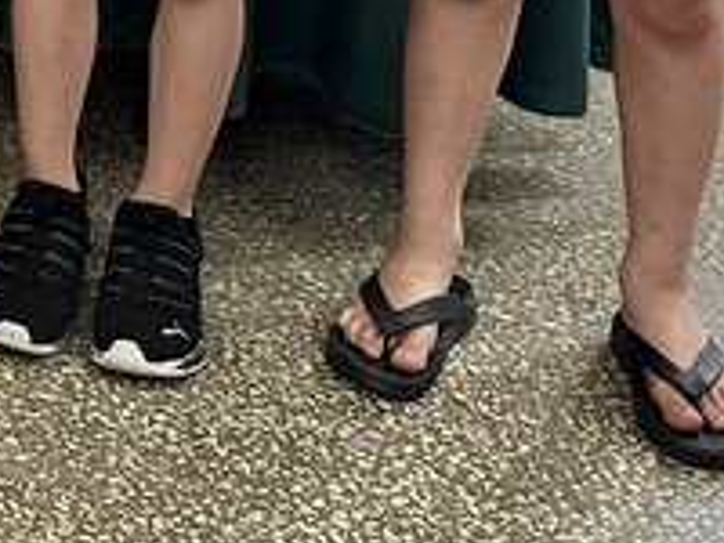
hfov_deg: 13.6
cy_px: -594
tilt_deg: -9.0
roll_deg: -1.4
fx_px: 2573
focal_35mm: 123
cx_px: -749
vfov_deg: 10.8
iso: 250
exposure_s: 1/60
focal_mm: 6.86
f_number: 1.78
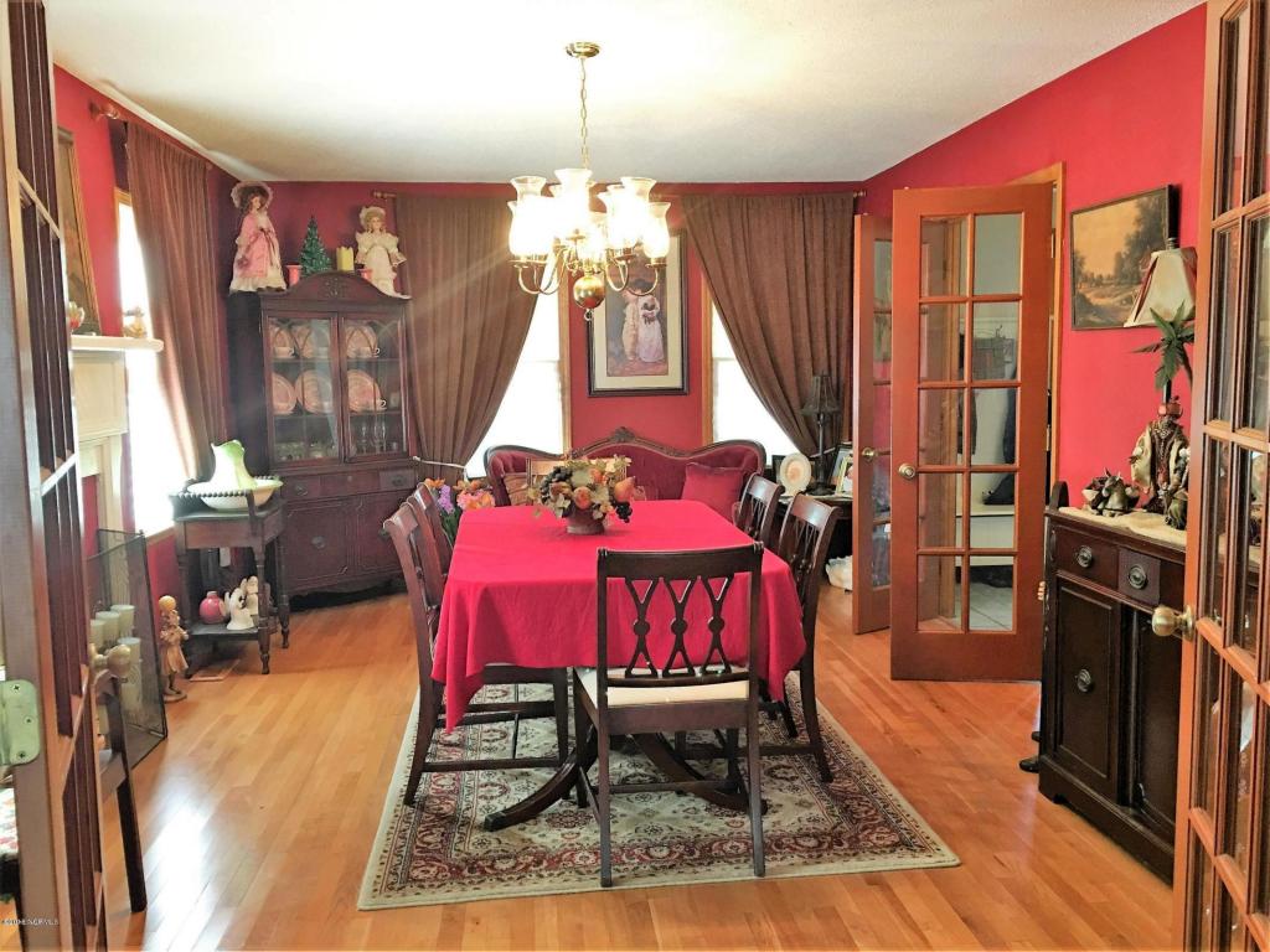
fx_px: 1064
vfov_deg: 48.2
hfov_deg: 61.7
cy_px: 476
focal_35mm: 29
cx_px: 635
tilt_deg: -5.0
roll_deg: -0.1
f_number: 2.2
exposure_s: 1/15
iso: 80
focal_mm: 4.15
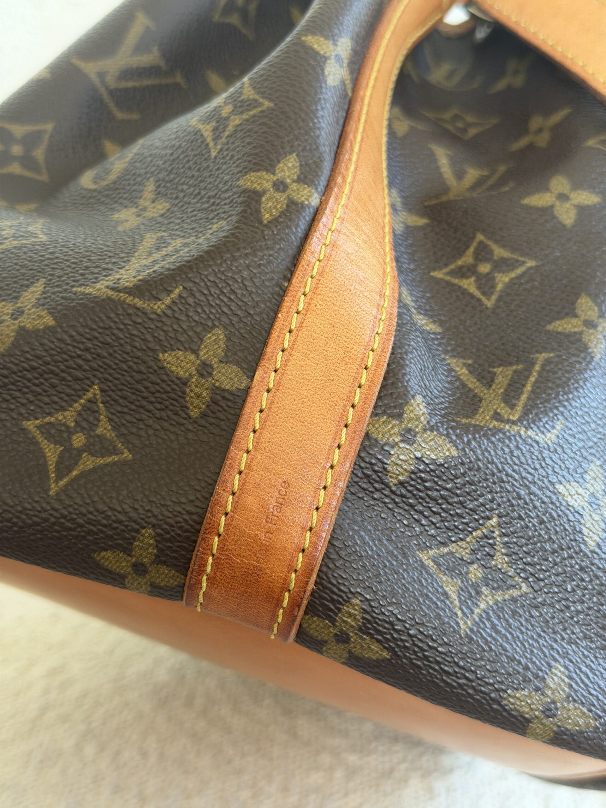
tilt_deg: -27.9
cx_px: 303
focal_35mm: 48
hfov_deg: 30.3
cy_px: 404
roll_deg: +0.2
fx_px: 1120
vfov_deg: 39.7
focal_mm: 6.76
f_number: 1.78
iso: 100
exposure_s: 1/60
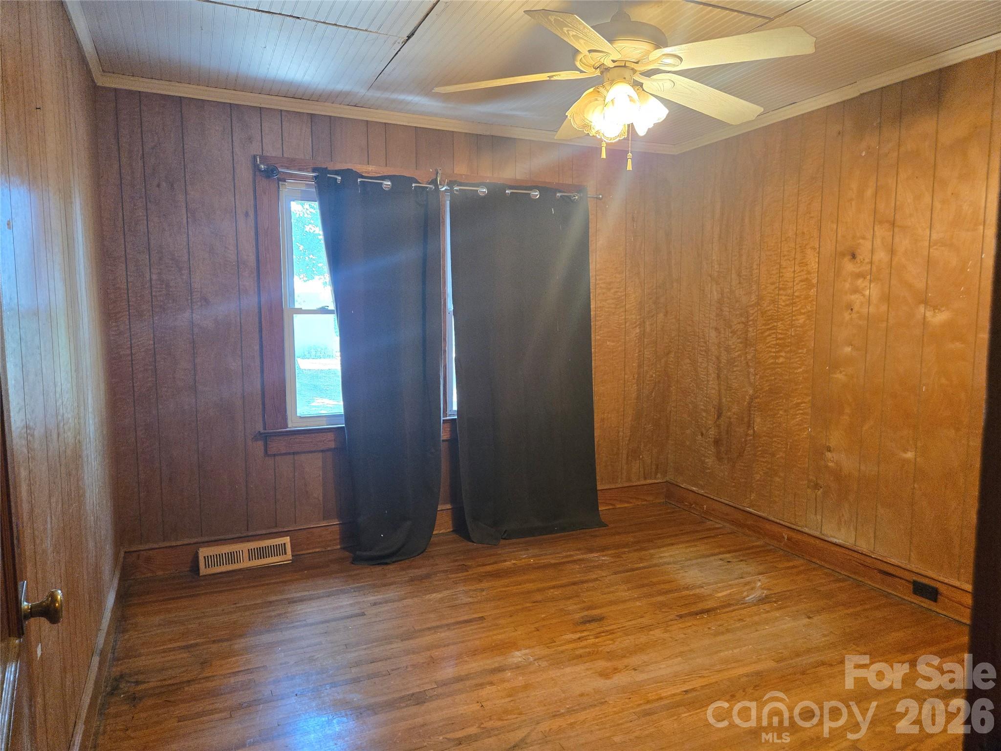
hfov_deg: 73.9
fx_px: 665
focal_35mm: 23
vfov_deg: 58.9
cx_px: 500
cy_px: 376
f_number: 1.8
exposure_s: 1/120
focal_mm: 5.4
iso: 800
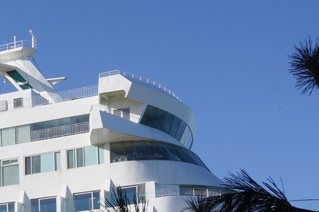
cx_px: -89
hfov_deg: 15.6
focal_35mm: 125
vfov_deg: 10.5
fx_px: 1108
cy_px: 341
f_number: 22
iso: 200
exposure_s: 1/100
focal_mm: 33
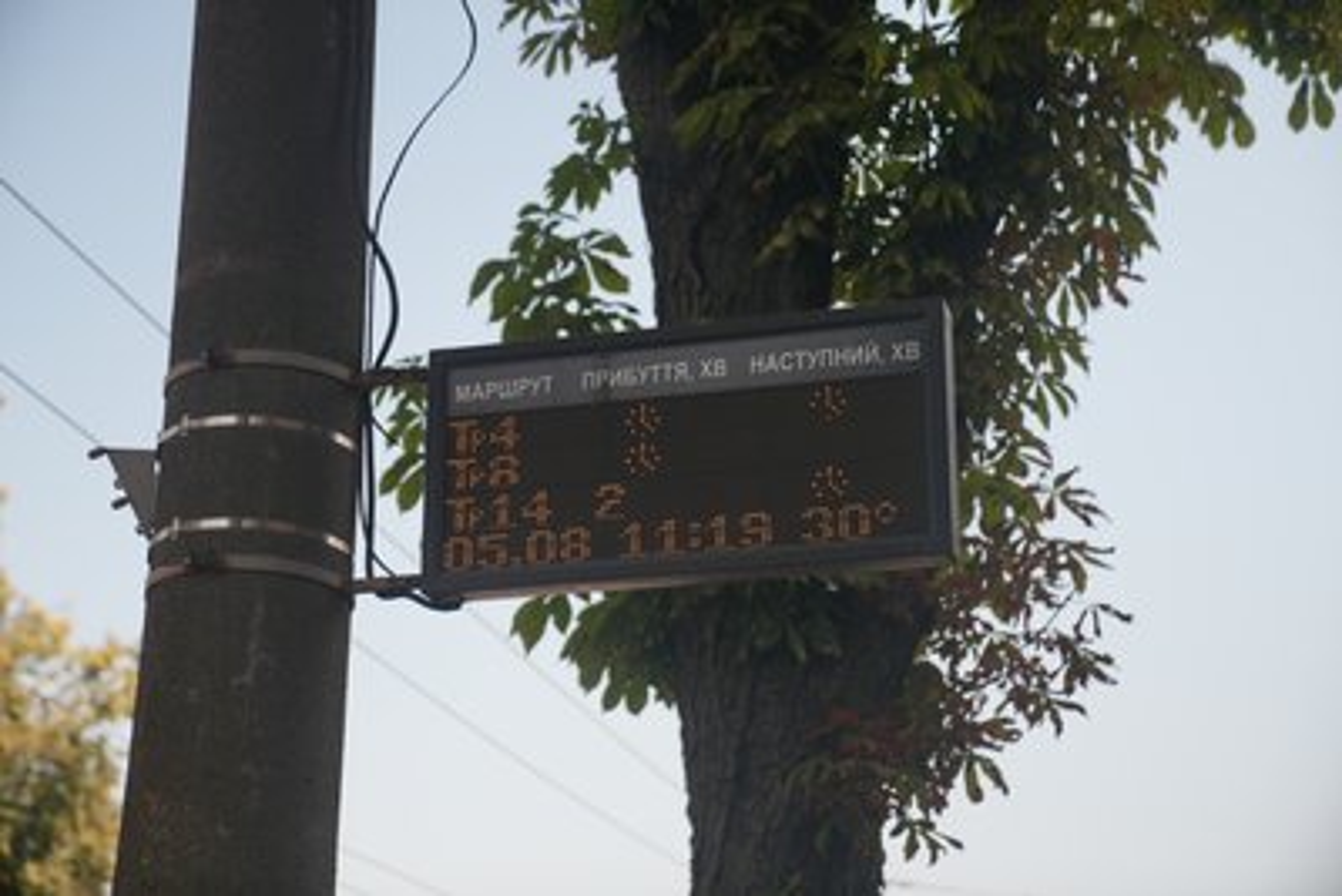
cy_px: 448
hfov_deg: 28.8
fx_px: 2610
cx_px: 671
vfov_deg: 19.5
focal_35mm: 70
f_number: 2.8
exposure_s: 1/80
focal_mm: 70
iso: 500
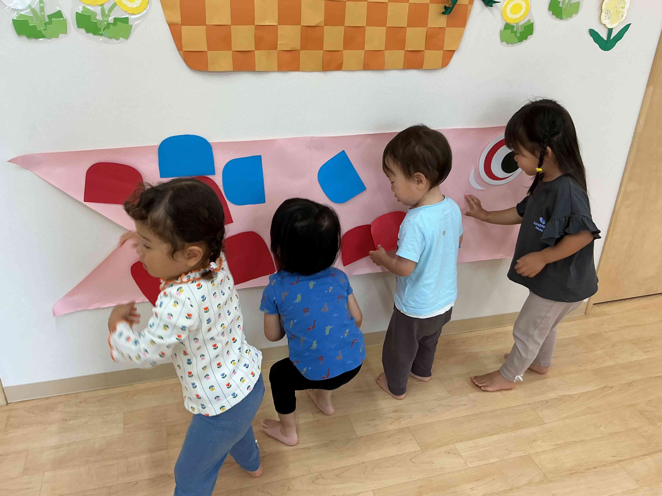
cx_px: 331
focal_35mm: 29
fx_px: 555
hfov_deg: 61.7
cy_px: 248
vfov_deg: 48.2
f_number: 1.8
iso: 64
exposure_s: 1/120
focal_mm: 3
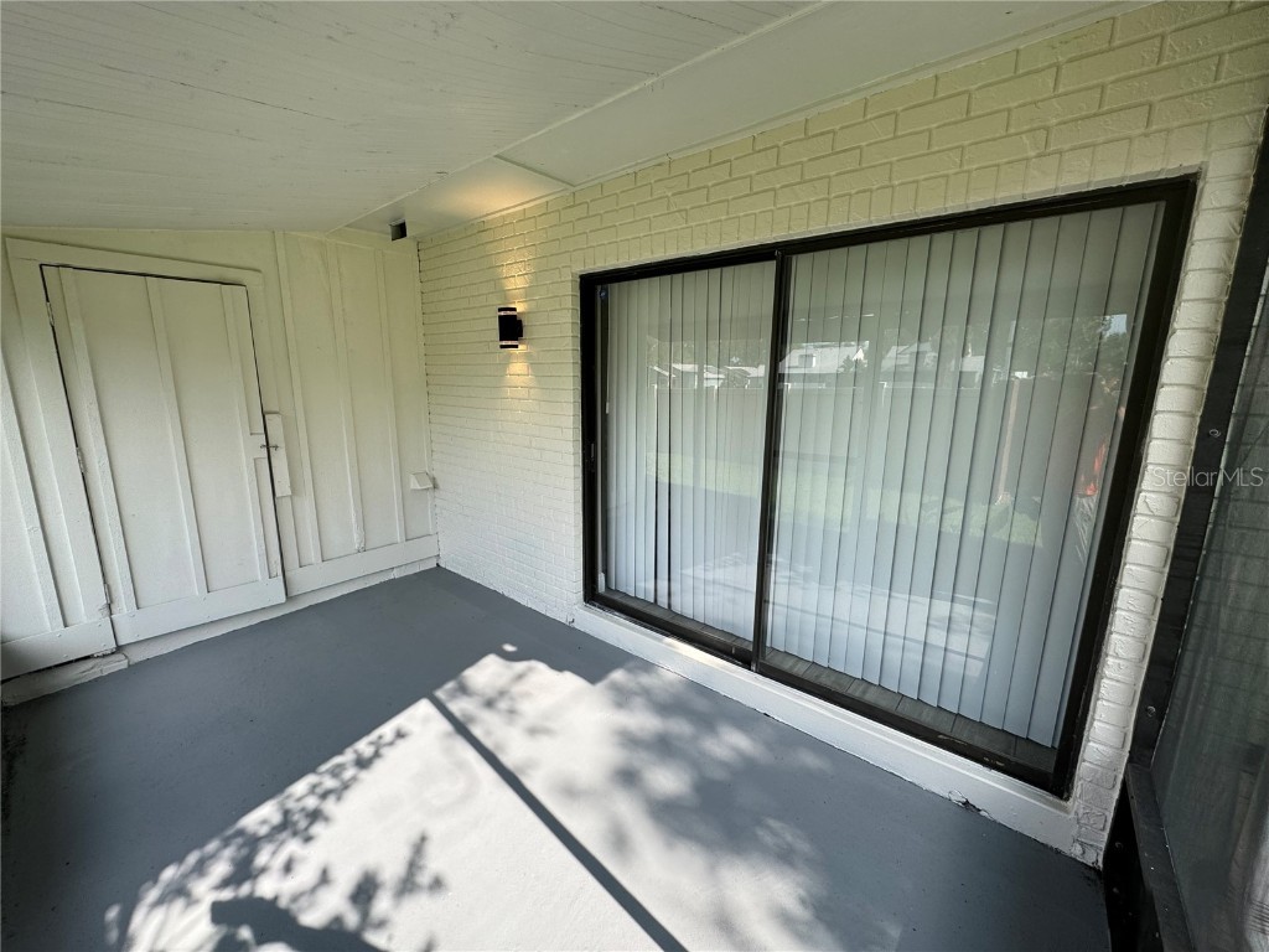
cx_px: 634
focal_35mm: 14
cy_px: 476
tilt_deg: -13.3
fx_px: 513
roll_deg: -0.5
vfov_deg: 85.7
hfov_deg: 102.1
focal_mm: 2.22
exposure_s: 1/252
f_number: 2.2
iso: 40
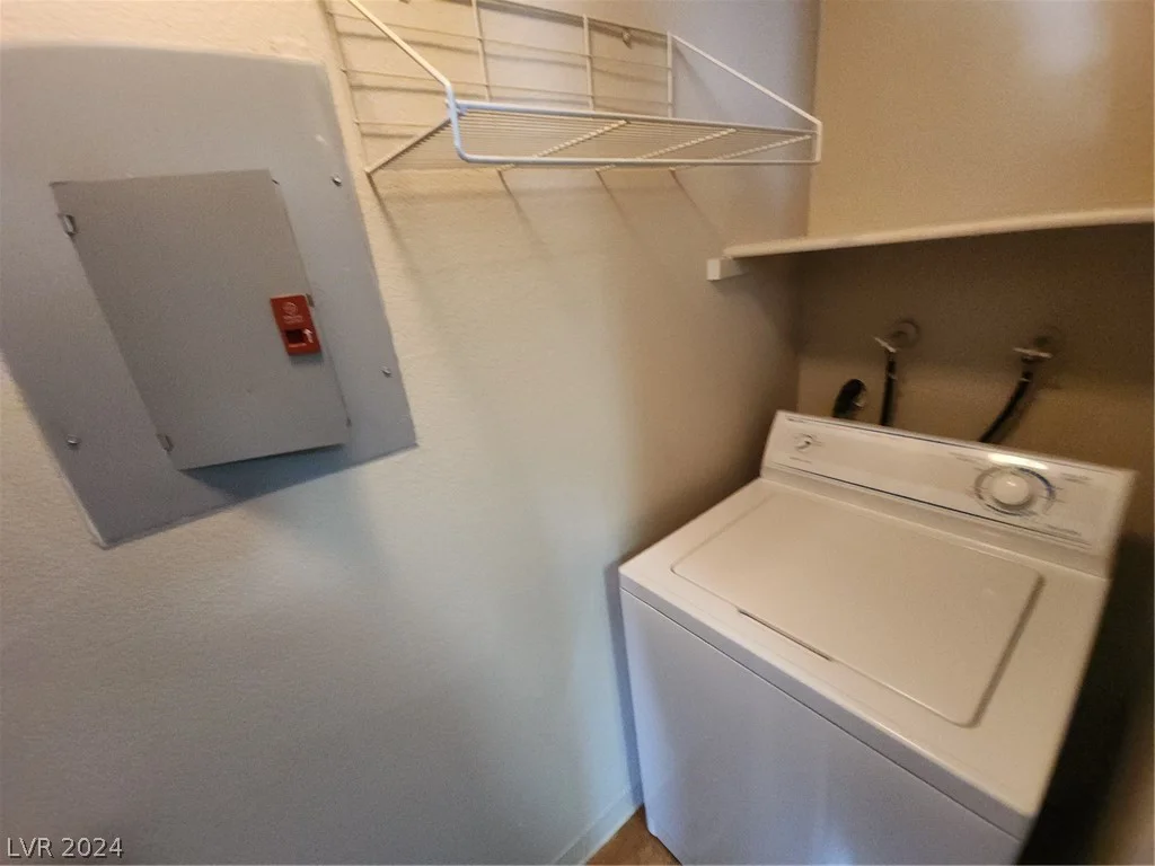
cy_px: 433
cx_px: 578
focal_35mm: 13
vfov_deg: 89.9
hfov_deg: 106.2
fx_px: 434
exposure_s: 1/24
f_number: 2.2
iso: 640
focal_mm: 2.2
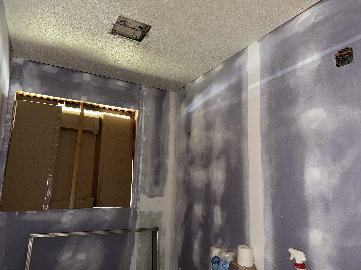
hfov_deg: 71.6
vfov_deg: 56.8
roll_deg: -1.4
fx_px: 250
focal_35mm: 24
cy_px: 135
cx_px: 180
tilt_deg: +9.5
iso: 100
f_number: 1.78
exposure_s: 1/11
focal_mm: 6.76
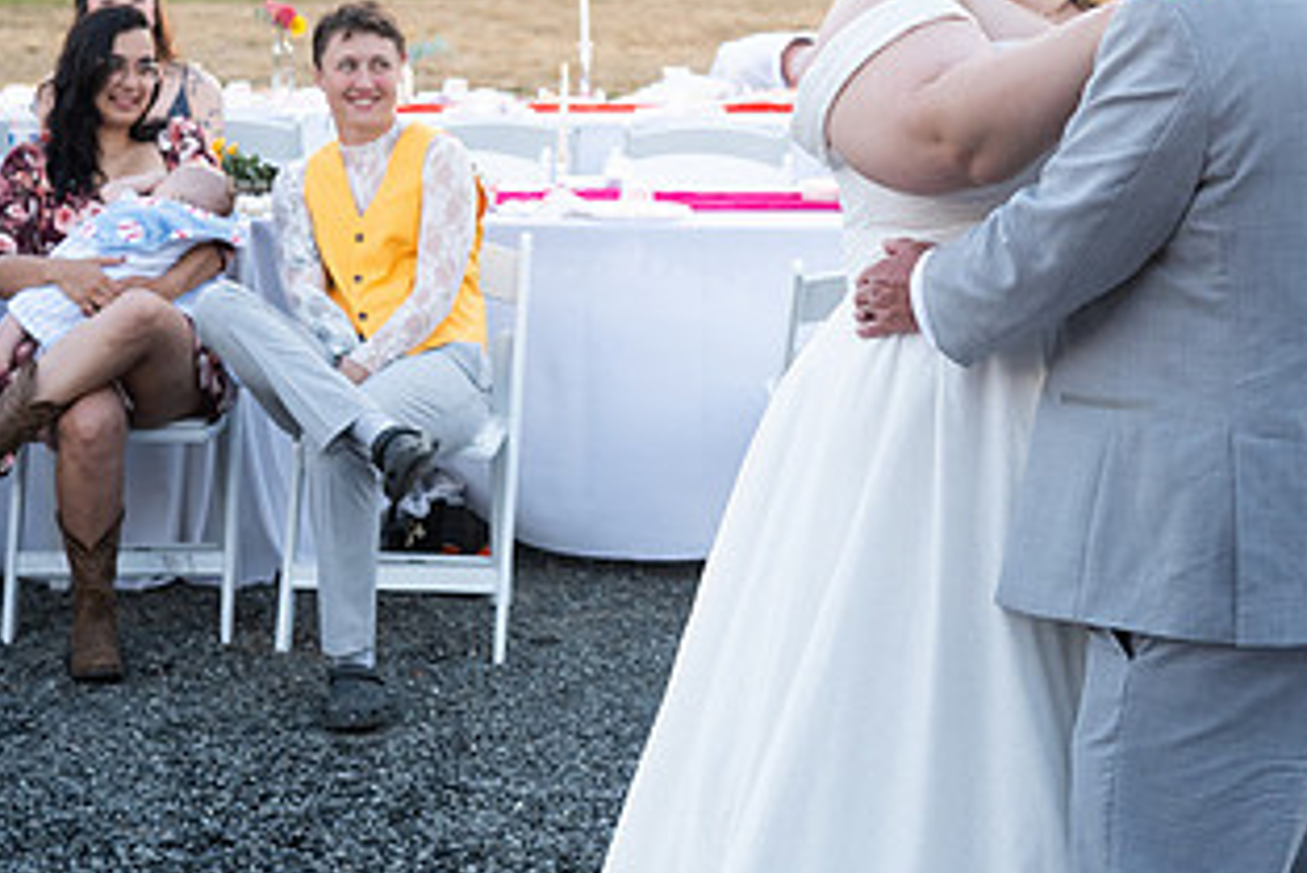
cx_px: 843
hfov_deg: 23.3
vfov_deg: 15.7
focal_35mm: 87
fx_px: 3160
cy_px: 215
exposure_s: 1/500
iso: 1600
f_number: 4
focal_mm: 47
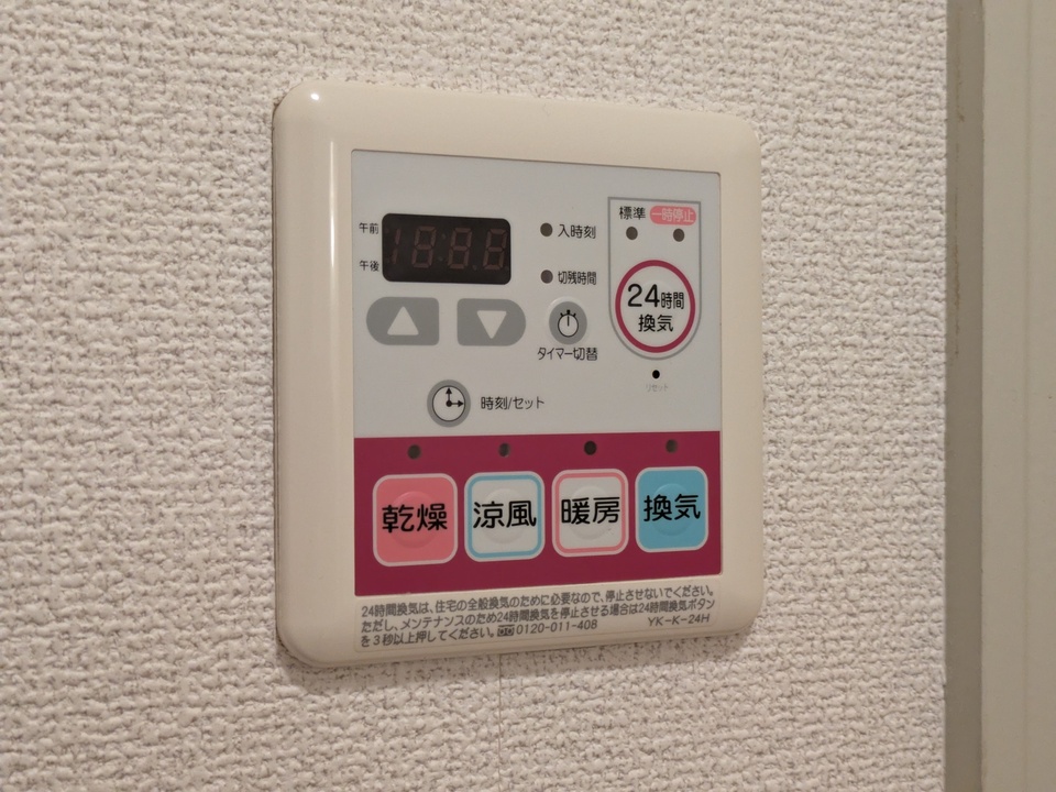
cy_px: 396
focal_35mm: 51
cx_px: 528
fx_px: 1556
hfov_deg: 37.5
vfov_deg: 28.6
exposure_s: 1/40
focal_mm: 5.43
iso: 408
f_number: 1.89
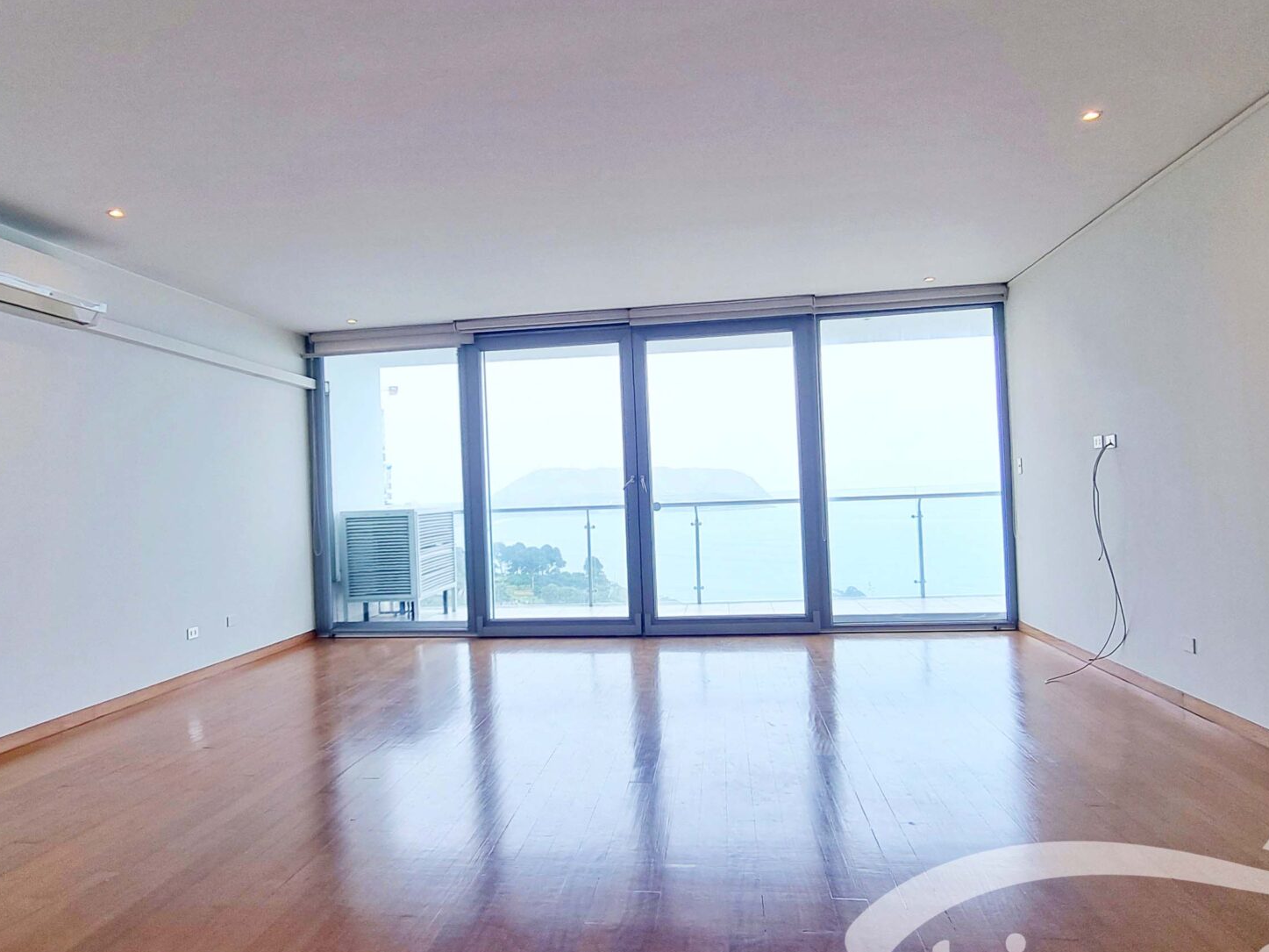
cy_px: 474
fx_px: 843
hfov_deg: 73.7
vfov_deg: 58.9
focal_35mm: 23
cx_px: 563
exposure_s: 1/281
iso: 50
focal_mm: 2.2
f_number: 2.2
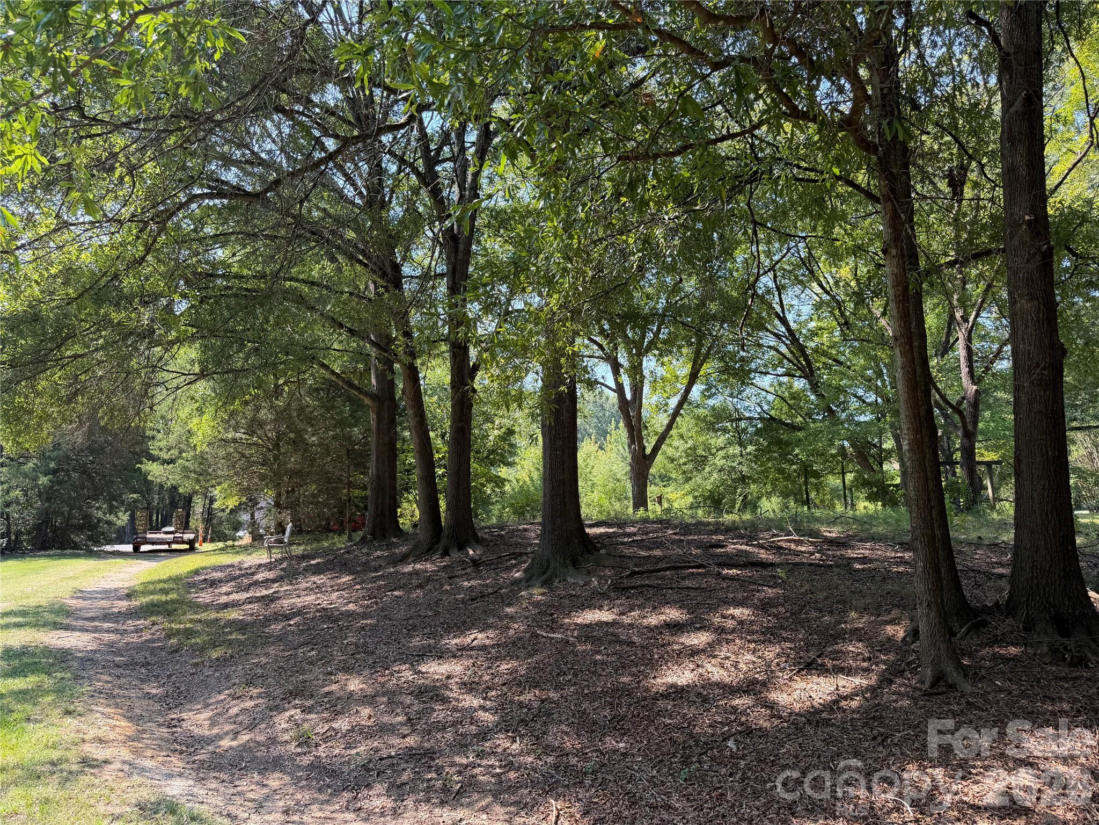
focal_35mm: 24
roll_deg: +1.0
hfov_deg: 71.6
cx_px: 550
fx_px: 762
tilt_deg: +7.9
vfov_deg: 56.8
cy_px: 412
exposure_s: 1/497
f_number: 1.78
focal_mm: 6.76
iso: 80
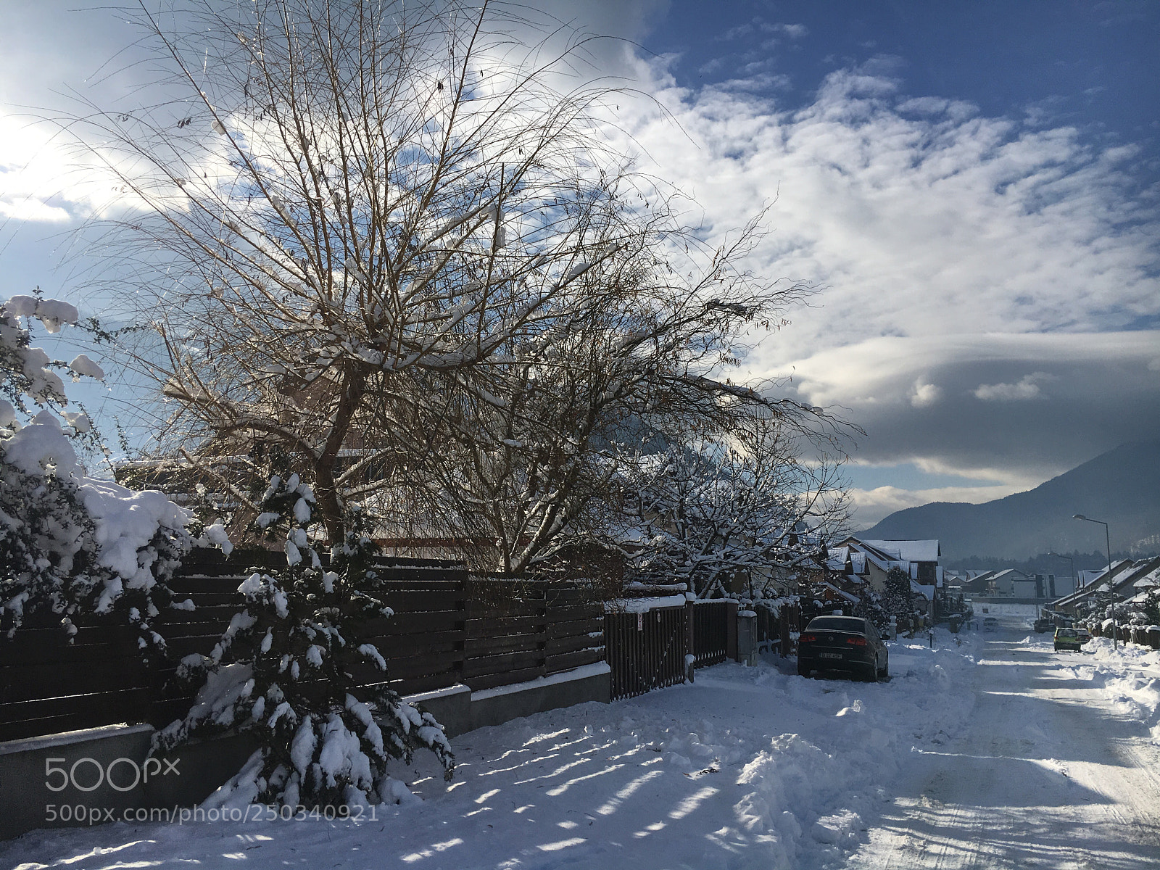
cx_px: 580
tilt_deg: +9.9
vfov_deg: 48.2
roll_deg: -1.0
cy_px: 435
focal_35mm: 29
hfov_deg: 61.7
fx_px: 972
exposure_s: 1/3663
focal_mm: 4.15
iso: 25
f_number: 2.2
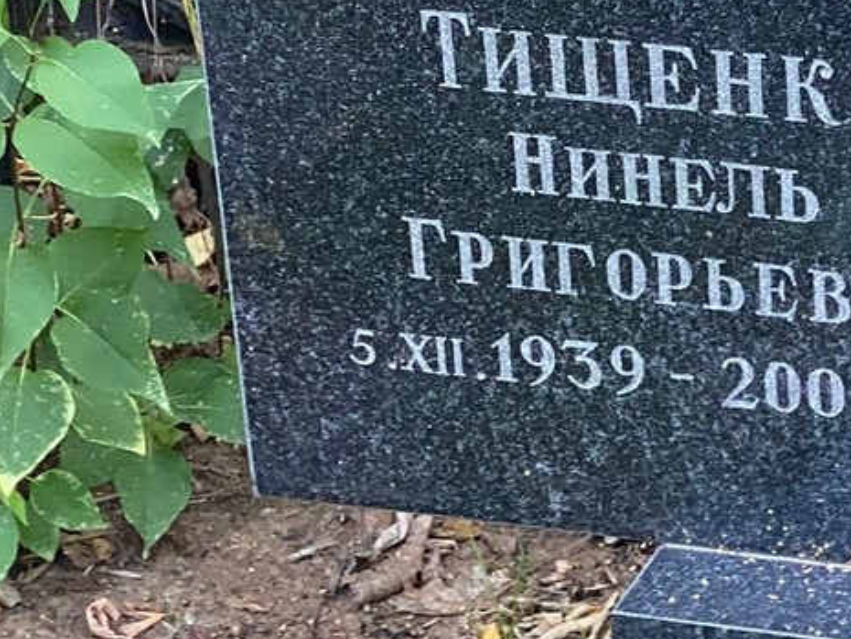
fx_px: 3959
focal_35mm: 161
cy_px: 234
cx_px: 1268
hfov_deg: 11.7
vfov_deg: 9.2
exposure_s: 1/80
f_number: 2
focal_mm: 6
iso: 160
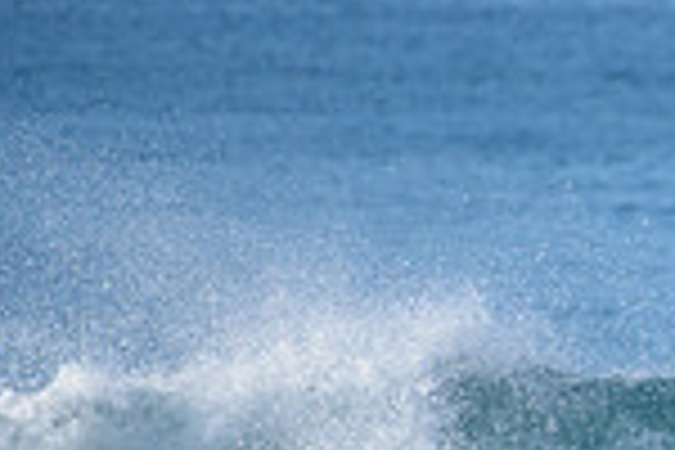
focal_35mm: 1935
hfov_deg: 1.1
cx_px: 1206
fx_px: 36278
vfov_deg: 0.7
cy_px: 655
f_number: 5.6
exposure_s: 1/2000
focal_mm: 500
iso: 320
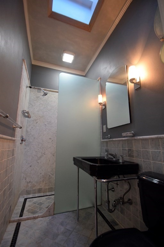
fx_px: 102
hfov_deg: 77.3
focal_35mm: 15
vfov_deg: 100.4
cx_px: 82
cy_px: 124
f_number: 3.5
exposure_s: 1/60
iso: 2000
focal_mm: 10
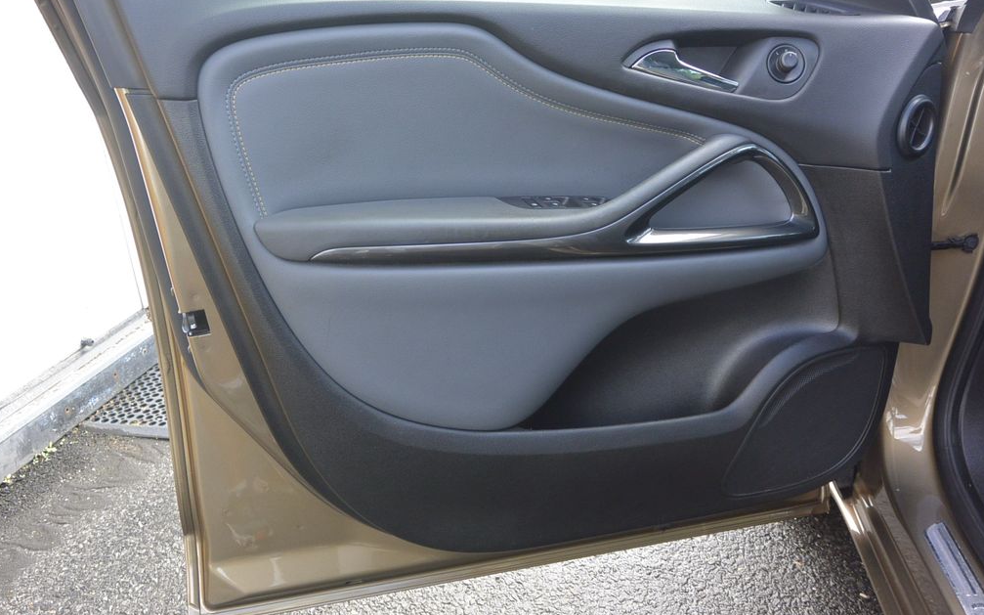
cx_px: 487
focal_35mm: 28
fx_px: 751
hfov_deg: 66.5
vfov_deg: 44.5
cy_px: 310
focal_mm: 10
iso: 200
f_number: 3.5
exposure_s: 1/200
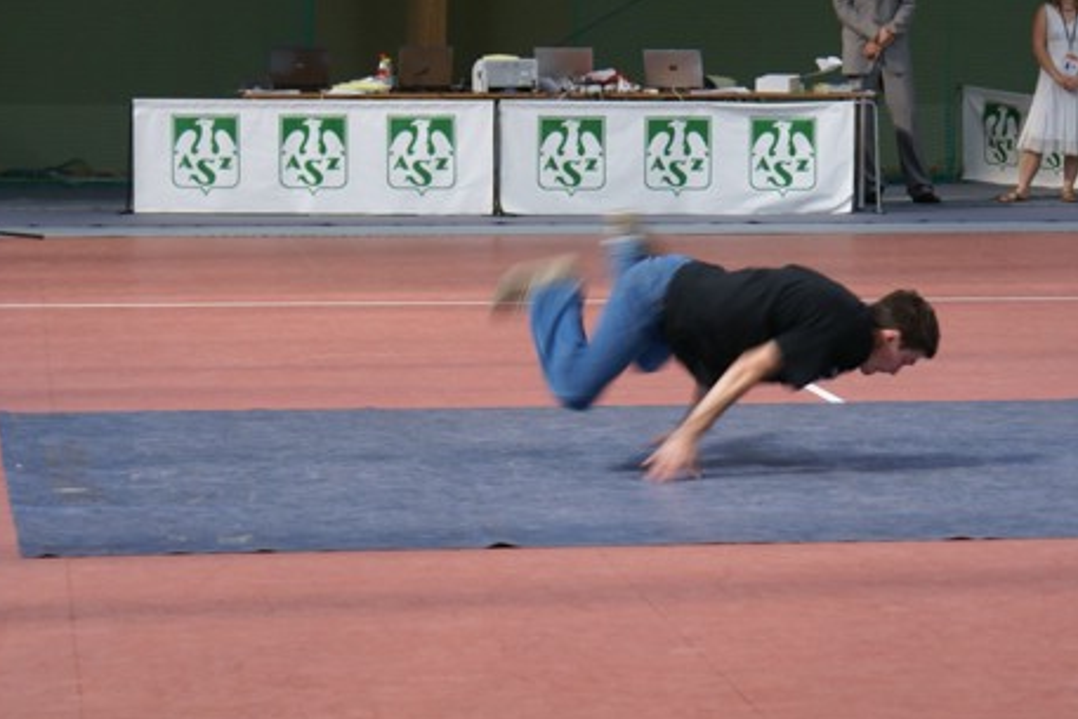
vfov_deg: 8.5
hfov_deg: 12.7
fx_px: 4822
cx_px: 776
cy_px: 339
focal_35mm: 161
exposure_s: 1/30
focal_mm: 70
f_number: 5.6
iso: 200
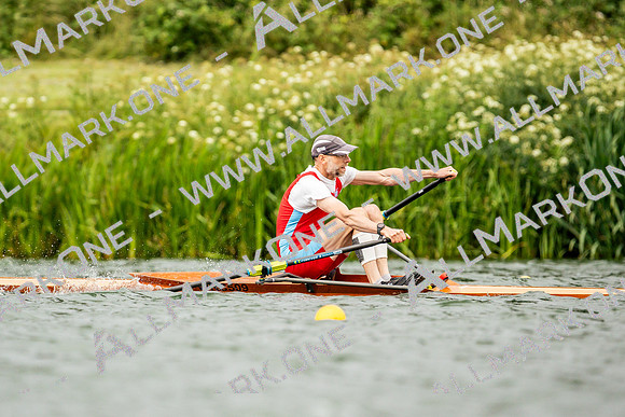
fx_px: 15628
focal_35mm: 900
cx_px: 312
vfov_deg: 1.5
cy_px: 208
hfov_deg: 2.3
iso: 800
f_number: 6.3
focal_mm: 600
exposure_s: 1/2000
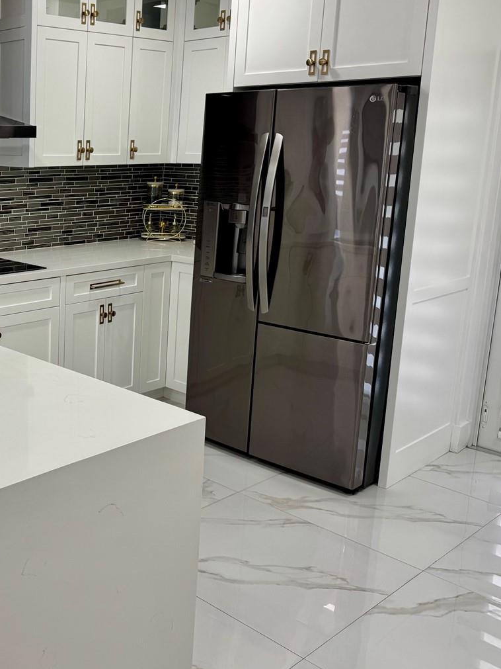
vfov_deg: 48.8
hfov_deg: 34.3
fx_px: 733
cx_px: 0
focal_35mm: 38
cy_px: 289
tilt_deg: -11.7
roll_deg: -0.2
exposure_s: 1/120
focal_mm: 6.76
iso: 100
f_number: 1.78
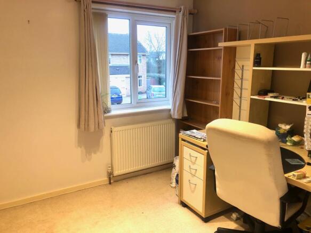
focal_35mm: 28
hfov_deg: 63.5
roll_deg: +1.0
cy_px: 116
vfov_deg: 49.7
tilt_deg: -11.4
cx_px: 156
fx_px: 252
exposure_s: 1/17
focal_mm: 4
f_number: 1.8
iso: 40
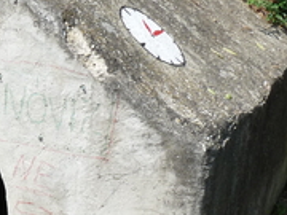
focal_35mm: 96
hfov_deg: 18.6
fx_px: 796
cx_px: -110
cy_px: 110
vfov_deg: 15.4
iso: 100
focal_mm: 4.8
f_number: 5.6
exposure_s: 1/250
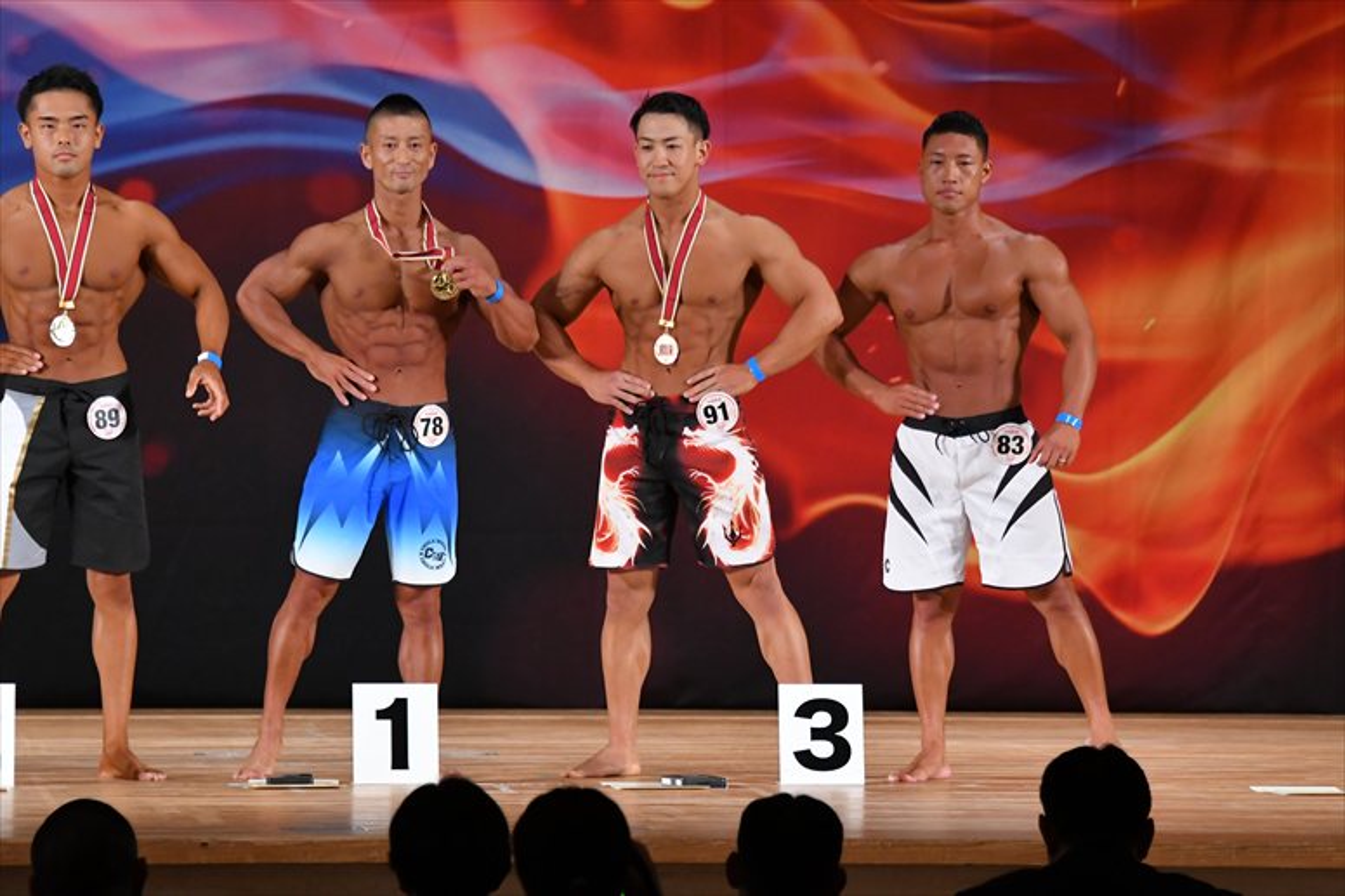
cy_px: 448
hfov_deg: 9.2
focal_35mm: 225
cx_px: 672
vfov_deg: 6.1
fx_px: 8402
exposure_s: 1/400
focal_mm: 150
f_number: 5.6
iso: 3200
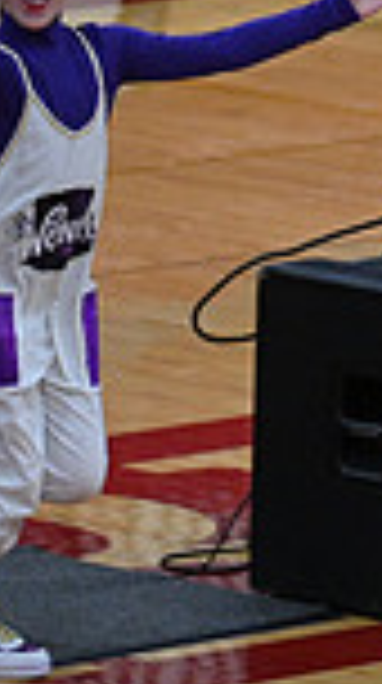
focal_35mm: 760
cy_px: 218
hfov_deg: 1.6
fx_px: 13747
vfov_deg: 2.8
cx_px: 1142
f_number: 4
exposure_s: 1/400
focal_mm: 190
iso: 4000
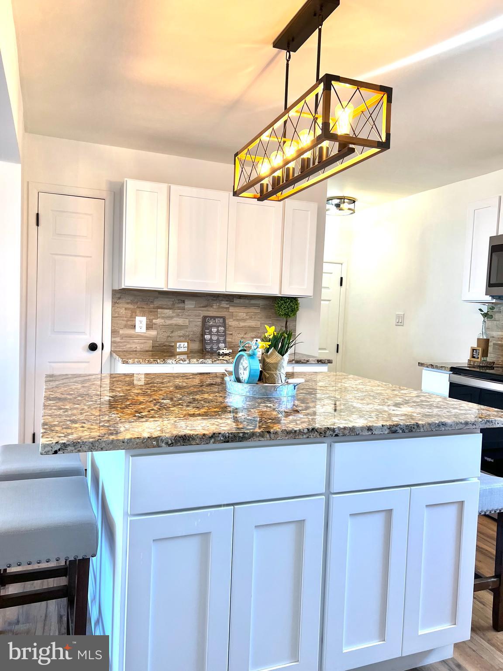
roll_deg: -2.9
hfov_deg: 53.1
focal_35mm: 26
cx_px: 252
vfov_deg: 67.3
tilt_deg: -5.5
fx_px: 504
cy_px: 336
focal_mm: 5.7
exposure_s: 1/120
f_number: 1.5
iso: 64
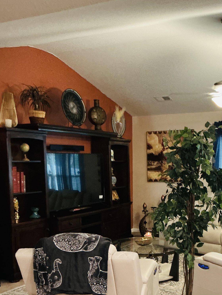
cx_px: 162
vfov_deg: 41.2
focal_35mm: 45
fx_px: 385
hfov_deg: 31.7
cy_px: 211
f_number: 1.8
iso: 250
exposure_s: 1/30
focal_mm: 3
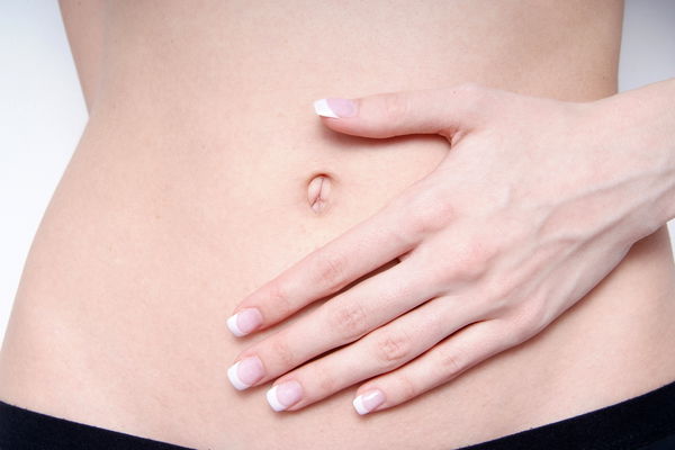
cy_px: 225
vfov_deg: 18.9
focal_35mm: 72
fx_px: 1350
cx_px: 338
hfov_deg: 28.1
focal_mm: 48
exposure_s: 1/180
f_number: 13
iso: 200
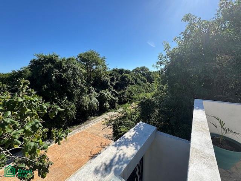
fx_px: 97
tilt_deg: -7.0
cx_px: 120
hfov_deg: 102.1
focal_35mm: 14
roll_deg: +0.5
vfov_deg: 85.7
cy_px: 90
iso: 50
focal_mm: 2.22
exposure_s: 1/1370
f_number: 2.2
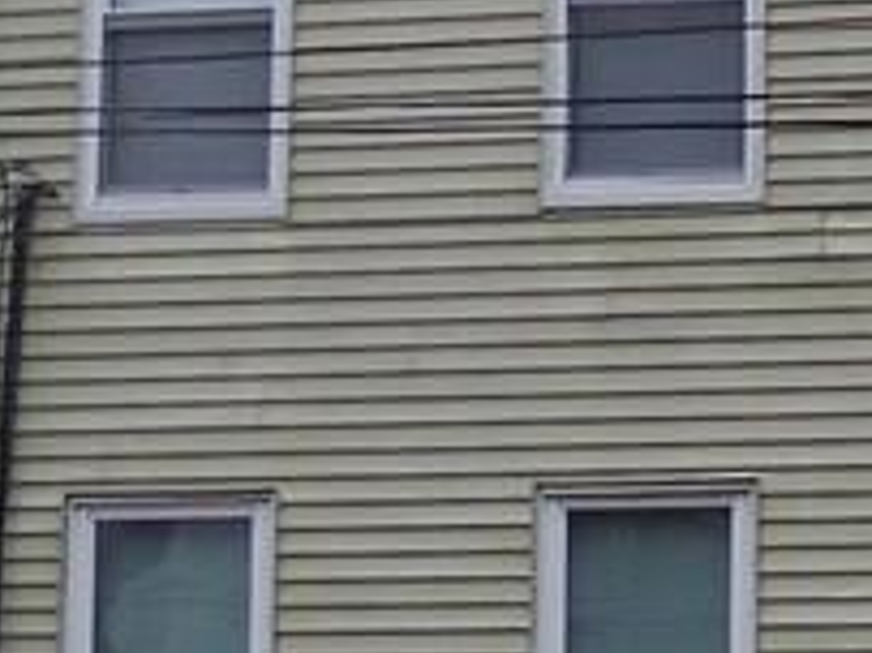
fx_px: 4834
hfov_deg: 10.2
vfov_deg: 7.7
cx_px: 812
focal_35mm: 192
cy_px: 77
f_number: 2.8
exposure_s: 1/500
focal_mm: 8
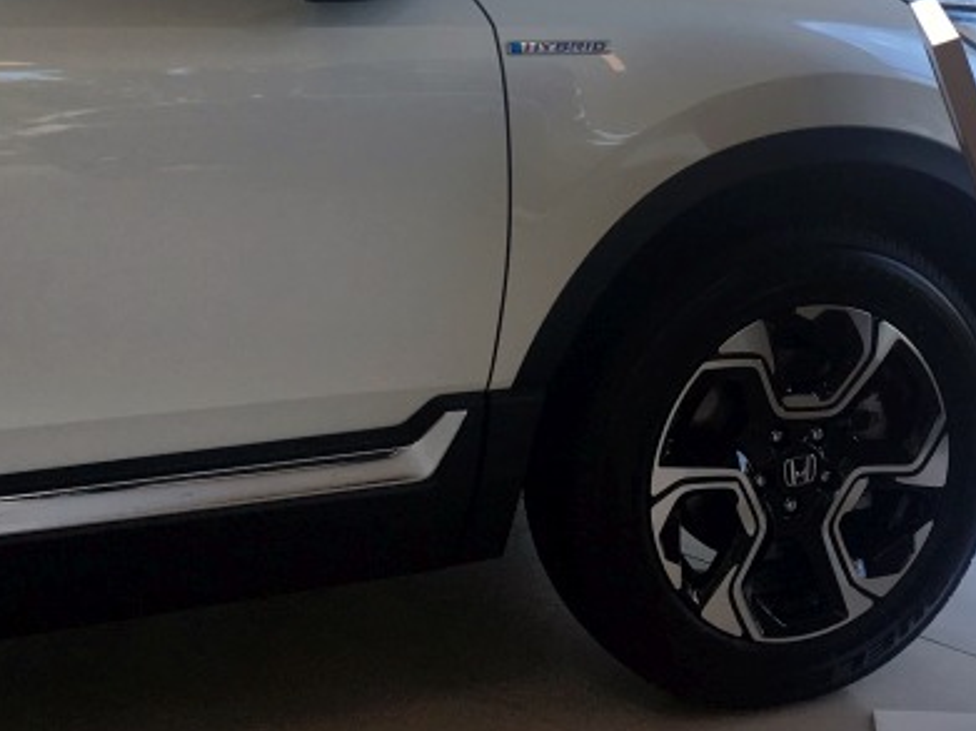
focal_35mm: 76
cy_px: -142
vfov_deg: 18.4
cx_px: 587
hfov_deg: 25.6
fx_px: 2142
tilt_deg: -4.9
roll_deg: -1.2
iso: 32
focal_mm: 4.15
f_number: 2.2
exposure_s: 1/100
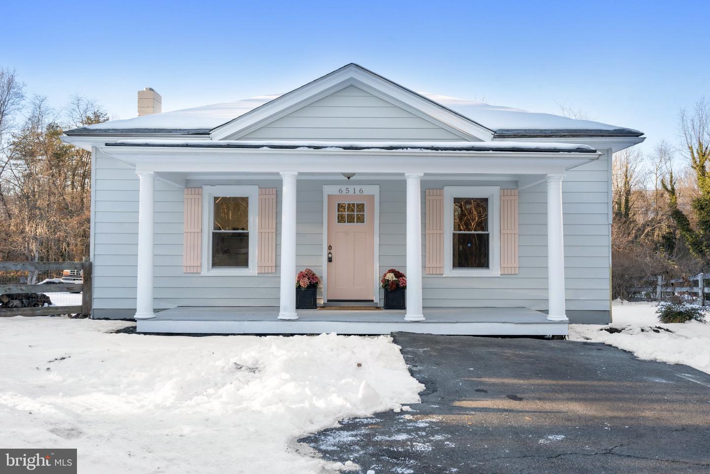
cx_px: 355
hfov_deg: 61.9
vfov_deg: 43.6
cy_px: 237
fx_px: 592
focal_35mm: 30
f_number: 11
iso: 250
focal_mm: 30
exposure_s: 1/100
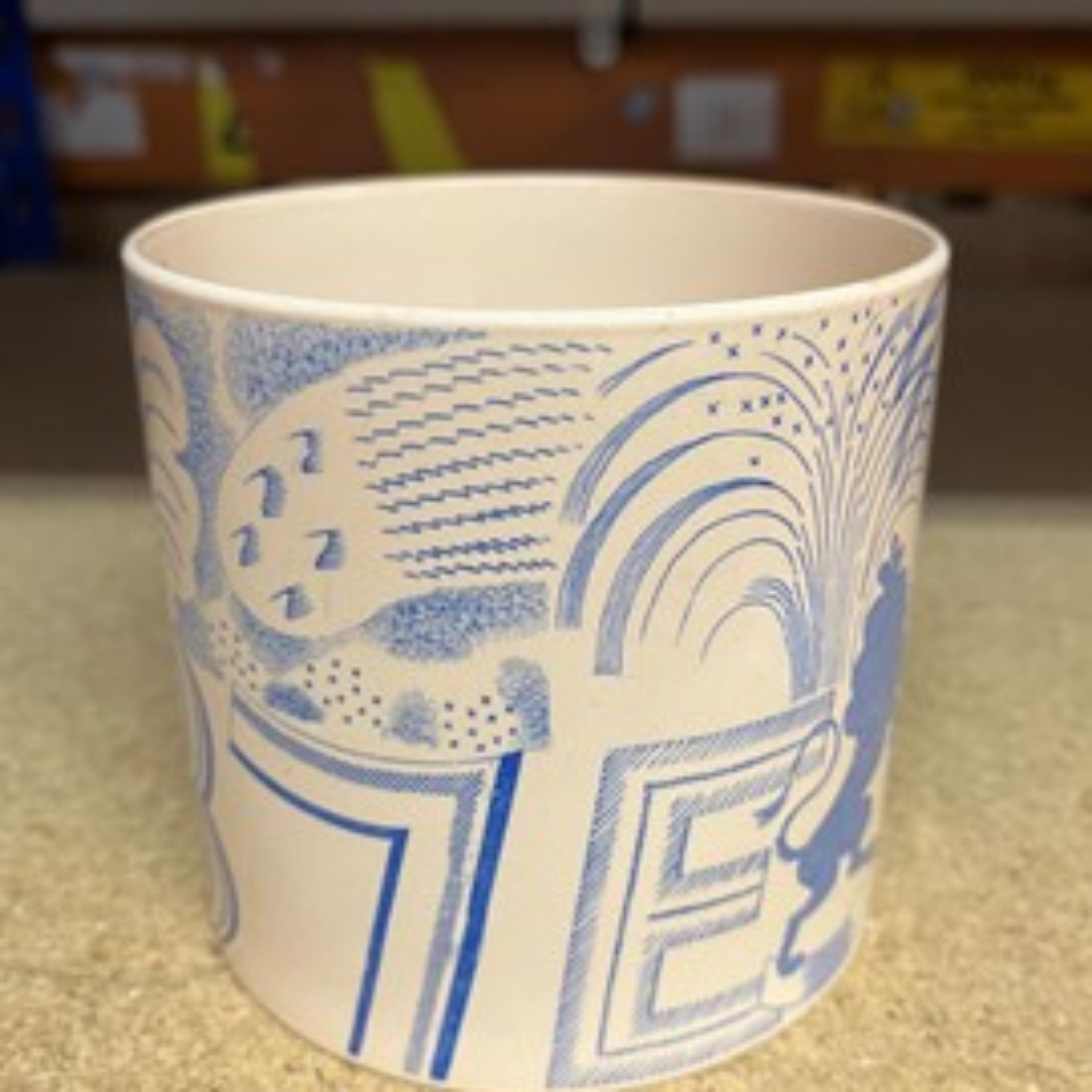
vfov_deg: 48.5
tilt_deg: -23.9
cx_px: 574
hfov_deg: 48.4
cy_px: 550
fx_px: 1213
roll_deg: -0.8
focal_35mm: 34
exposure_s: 1/50
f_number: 1.6
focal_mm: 5.1
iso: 80
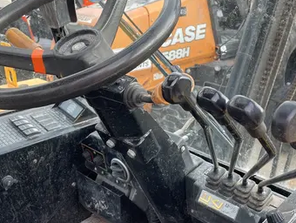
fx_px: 360
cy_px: 132
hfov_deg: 44.2
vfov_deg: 34.3
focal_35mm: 42
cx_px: 195
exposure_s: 1/369
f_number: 1.6
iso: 50
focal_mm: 4.2
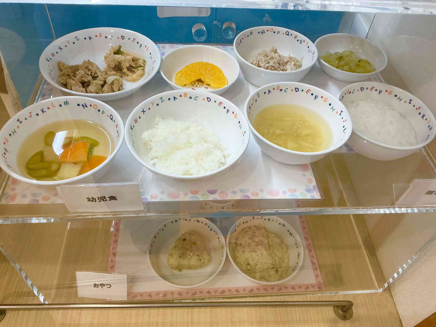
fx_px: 365
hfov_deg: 61.7
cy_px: 164
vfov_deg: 48.2
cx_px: 218
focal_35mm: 29
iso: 40
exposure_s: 1/60
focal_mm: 3
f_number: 1.8
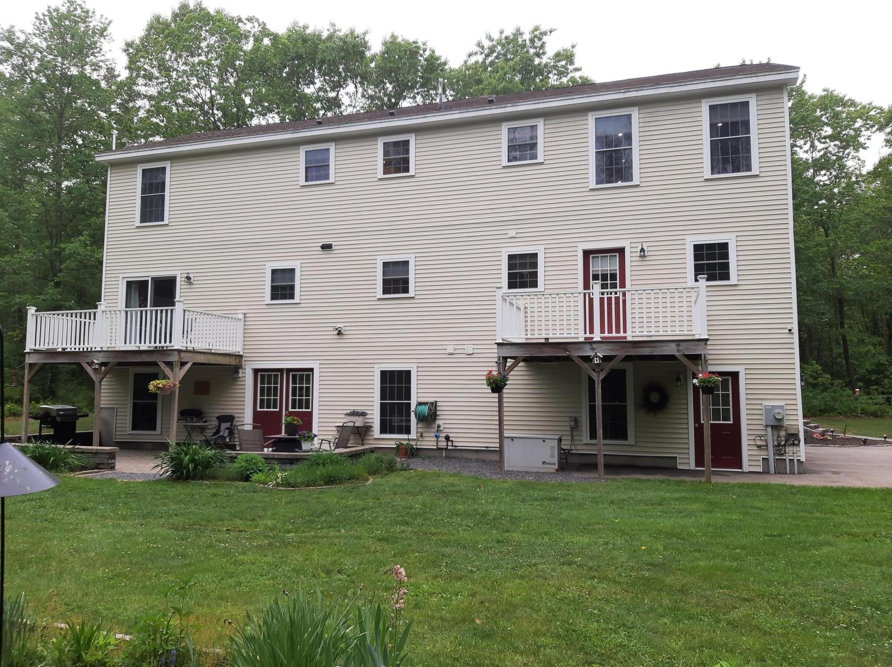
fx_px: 669
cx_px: 446
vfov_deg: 53.0
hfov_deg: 67.4
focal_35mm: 26
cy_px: 334
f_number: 1.7
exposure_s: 1/257
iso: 40
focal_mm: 3.93
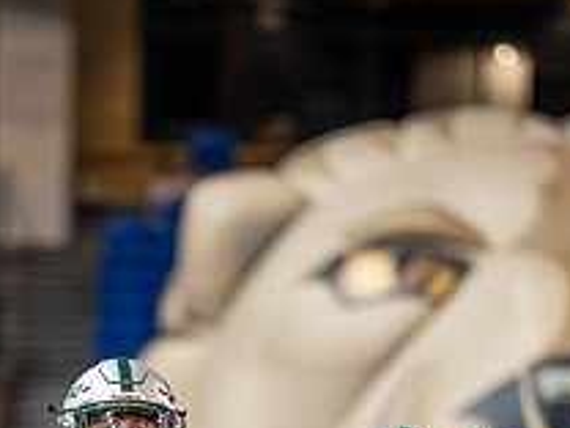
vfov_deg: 3.3
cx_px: 67
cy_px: 602
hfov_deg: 4.3
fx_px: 7509
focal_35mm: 456
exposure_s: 1/1250
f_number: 1.8
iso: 800
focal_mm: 135
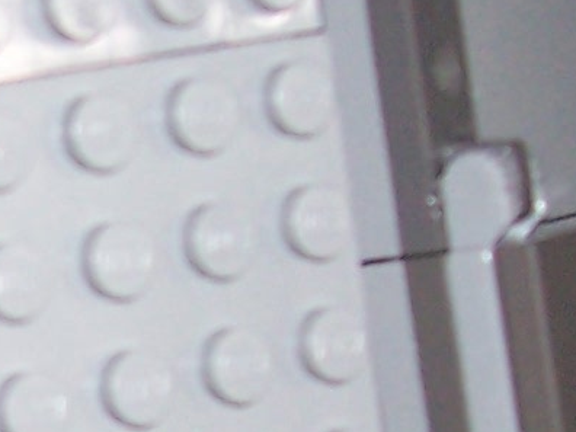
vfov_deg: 7.4
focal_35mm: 198
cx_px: -252
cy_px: 614
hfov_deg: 9.7
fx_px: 3295
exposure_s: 1/60
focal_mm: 5.6
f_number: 2.7
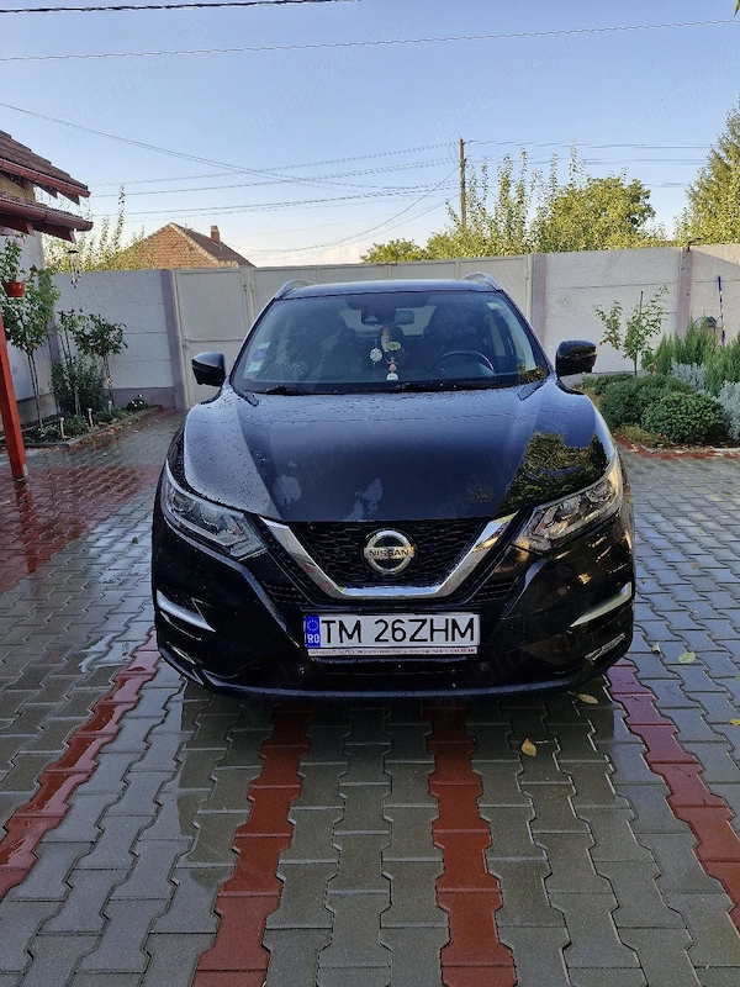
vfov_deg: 73.9
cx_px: 370
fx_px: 656
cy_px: 494
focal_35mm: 23
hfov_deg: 58.9
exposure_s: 1/500
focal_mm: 5.54
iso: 50
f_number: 1.8
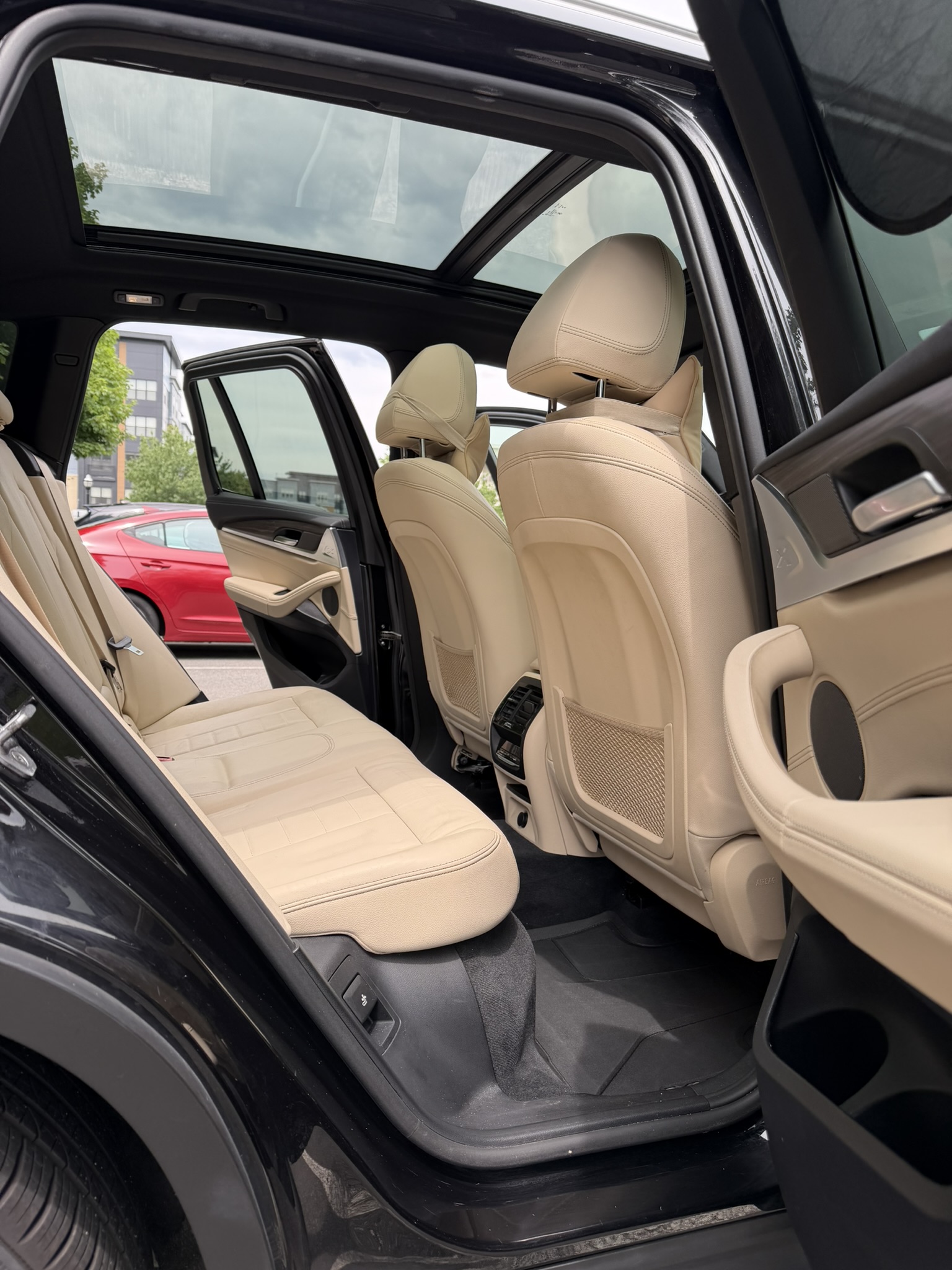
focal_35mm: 24
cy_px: 635
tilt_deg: -4.3
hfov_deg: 56.8
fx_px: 880
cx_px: 476
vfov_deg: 71.6
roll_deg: -3.3
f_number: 1.78
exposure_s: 1/695
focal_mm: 6.76
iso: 80
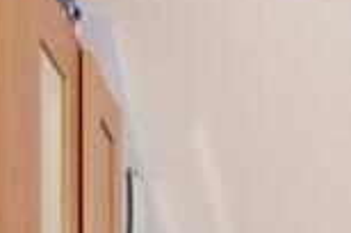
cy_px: 392
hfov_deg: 19.2
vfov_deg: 17.8
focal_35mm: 64
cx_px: 695
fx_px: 623
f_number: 5.6
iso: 400
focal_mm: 10
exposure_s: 1/60
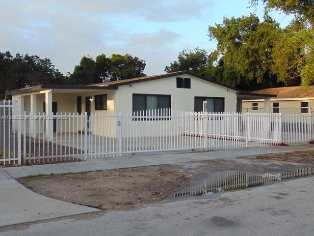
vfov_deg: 36.8
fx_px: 354
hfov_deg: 47.9
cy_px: 118
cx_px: 157
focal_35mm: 39
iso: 80
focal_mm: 6.9
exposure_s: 1/200
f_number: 3.3
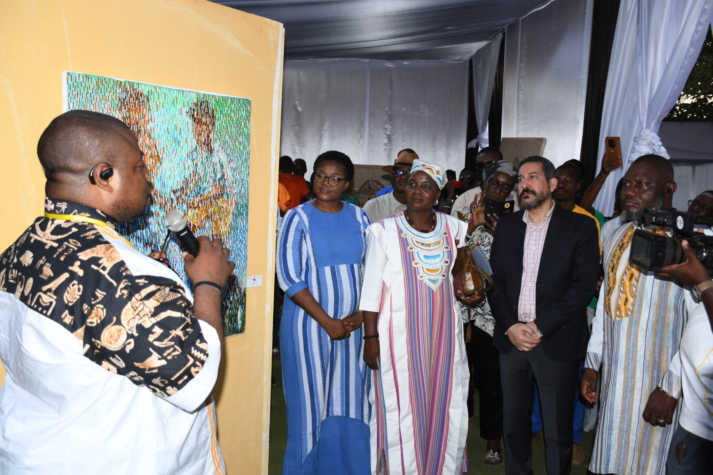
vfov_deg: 43.6
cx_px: 356
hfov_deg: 61.9
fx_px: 594
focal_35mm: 30
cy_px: 238
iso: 200
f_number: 3.5
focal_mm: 20
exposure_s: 1/60
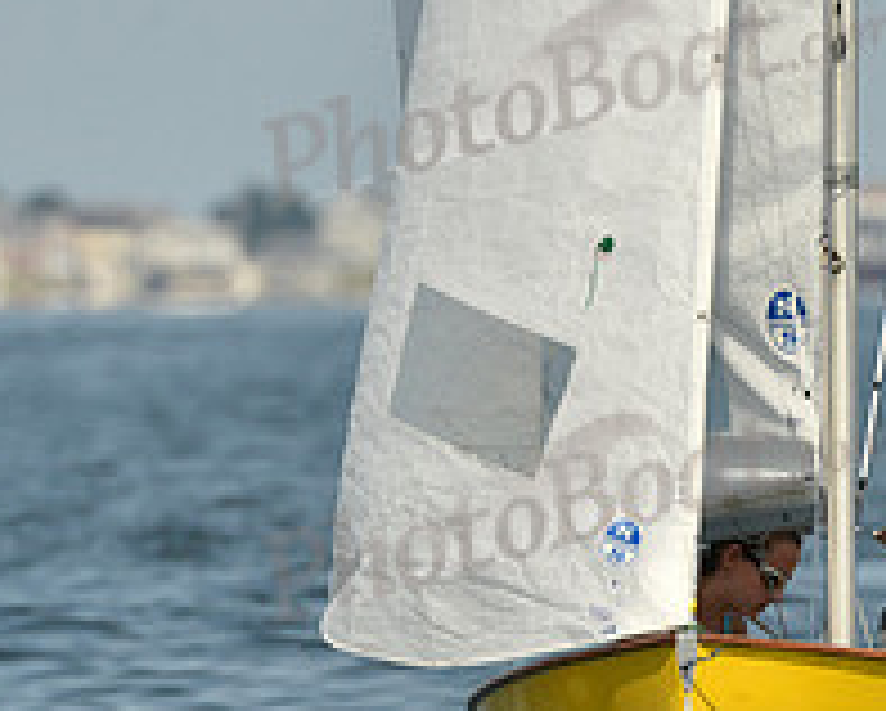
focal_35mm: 1659
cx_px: 1133
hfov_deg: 1.2
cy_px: 677
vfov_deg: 0.9
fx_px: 43546
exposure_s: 1/1000
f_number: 9
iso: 250
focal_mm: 600
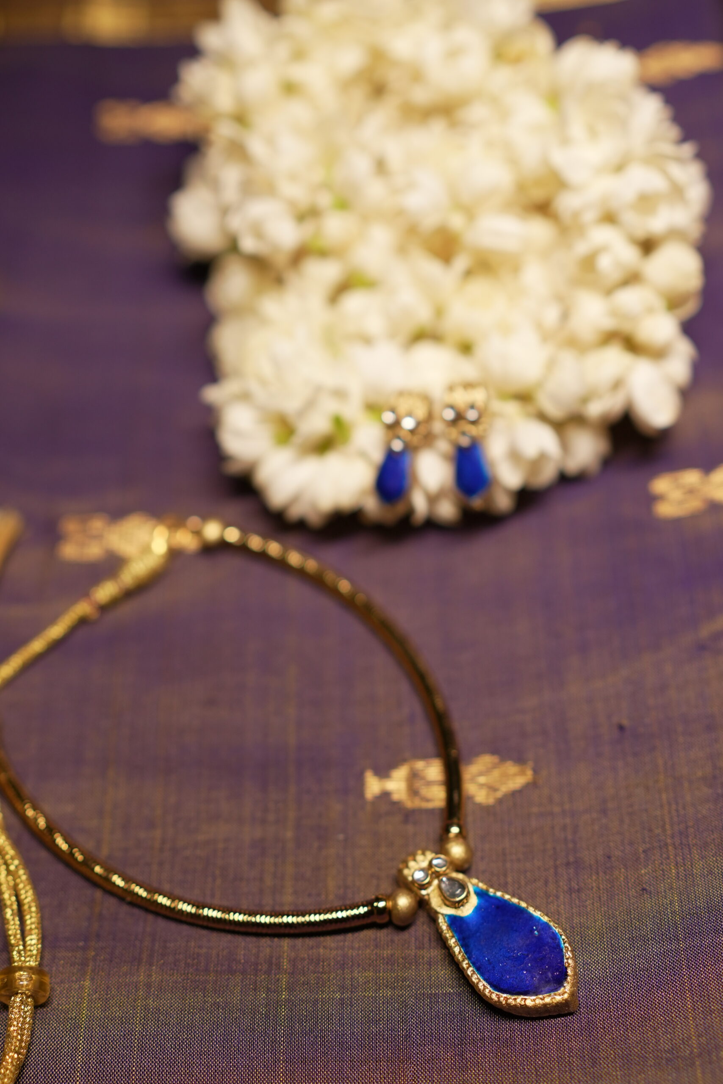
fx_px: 1566
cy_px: 542
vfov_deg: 38.2
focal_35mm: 52
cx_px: 362
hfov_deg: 26.0
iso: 400
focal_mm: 35
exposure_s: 1/320
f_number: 2.2
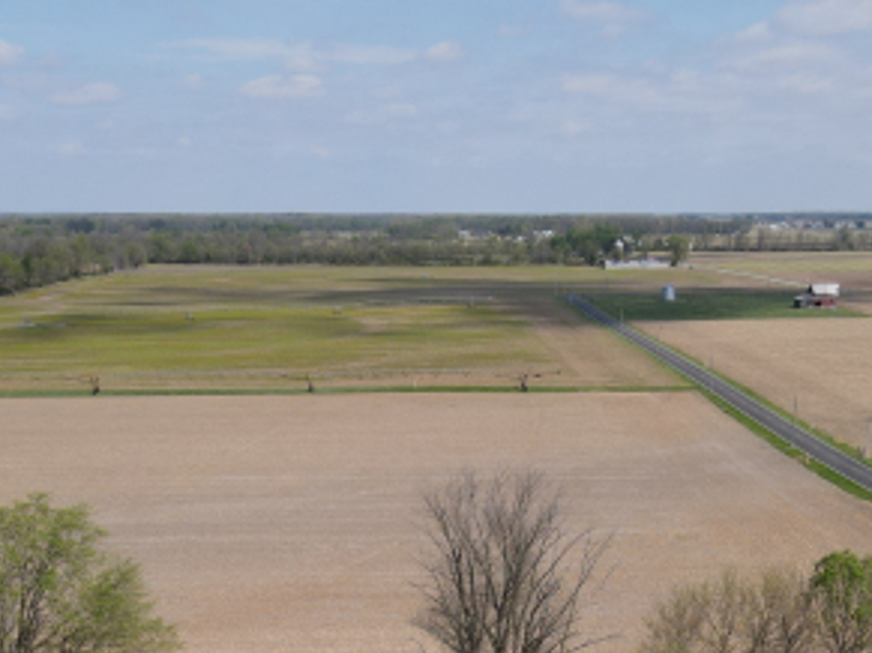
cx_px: 436
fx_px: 1385
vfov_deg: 24.9
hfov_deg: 35.0
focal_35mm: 55
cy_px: 692
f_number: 2.8
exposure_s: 1/800
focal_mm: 4.5
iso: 100
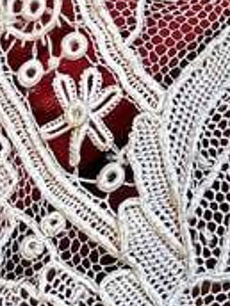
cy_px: -76
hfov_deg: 9.1
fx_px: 1373
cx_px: 444
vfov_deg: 12.4
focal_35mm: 155
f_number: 1.6
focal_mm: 4.2
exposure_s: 1/50
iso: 100
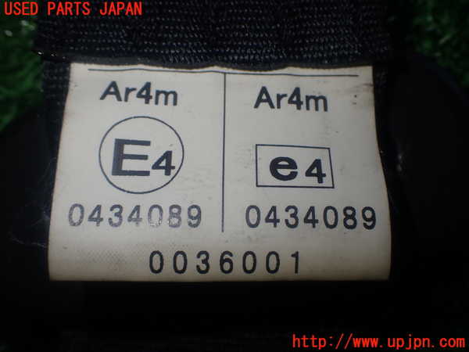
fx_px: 515
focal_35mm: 38
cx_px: 234
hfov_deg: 49.0
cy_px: 176
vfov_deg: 37.7
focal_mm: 6.83
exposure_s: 1/80
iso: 100
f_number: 3.5
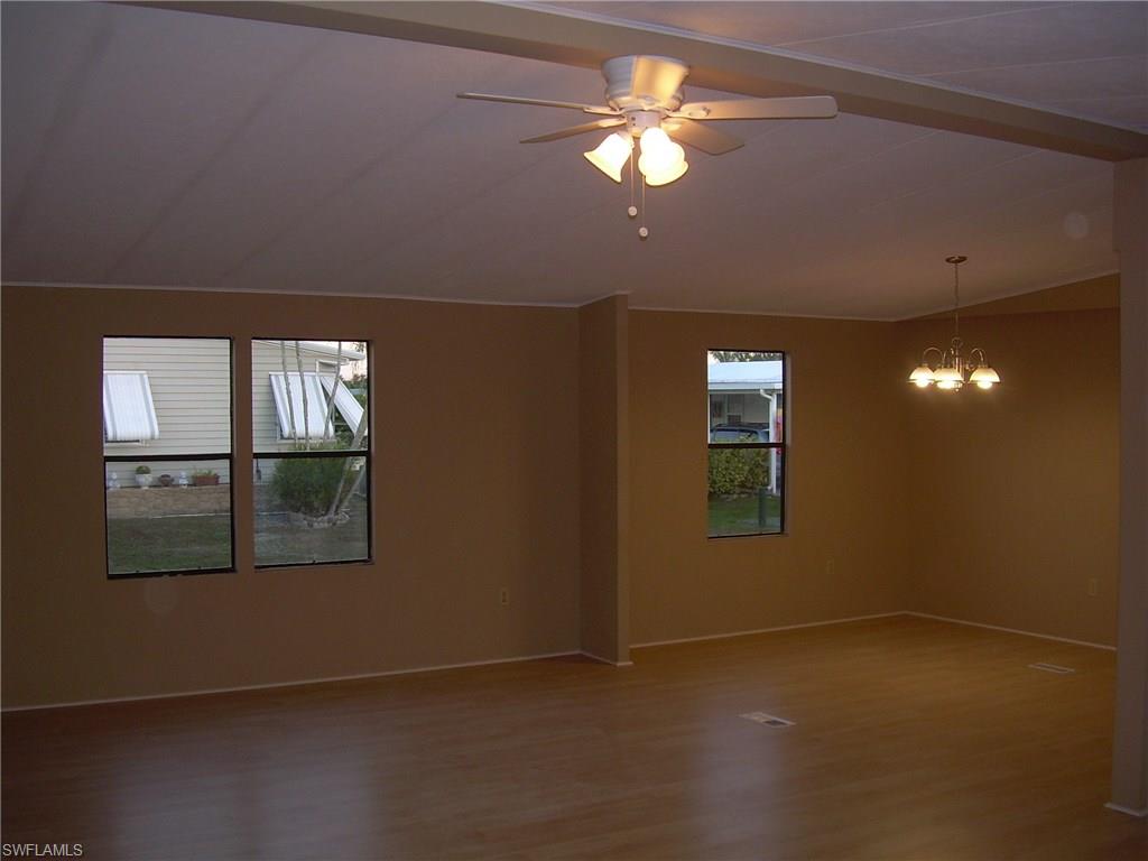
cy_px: 430
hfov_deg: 49.0
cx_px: 574
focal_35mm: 38
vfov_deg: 37.7
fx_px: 1260
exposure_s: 1/60
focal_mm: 6.3
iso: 50
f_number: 2.8
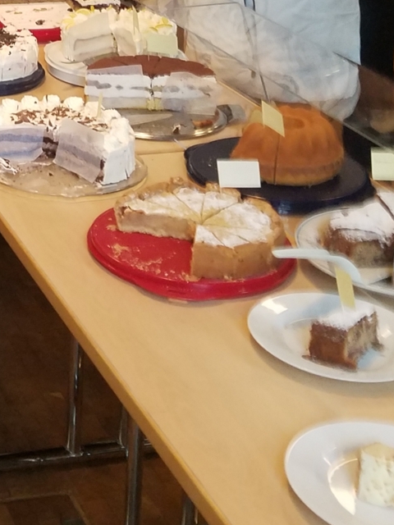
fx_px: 1184
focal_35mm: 78
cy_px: -90
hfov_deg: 18.1
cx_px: -63
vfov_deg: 23.1
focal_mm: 4.2
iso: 200
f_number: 1.7
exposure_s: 1/50
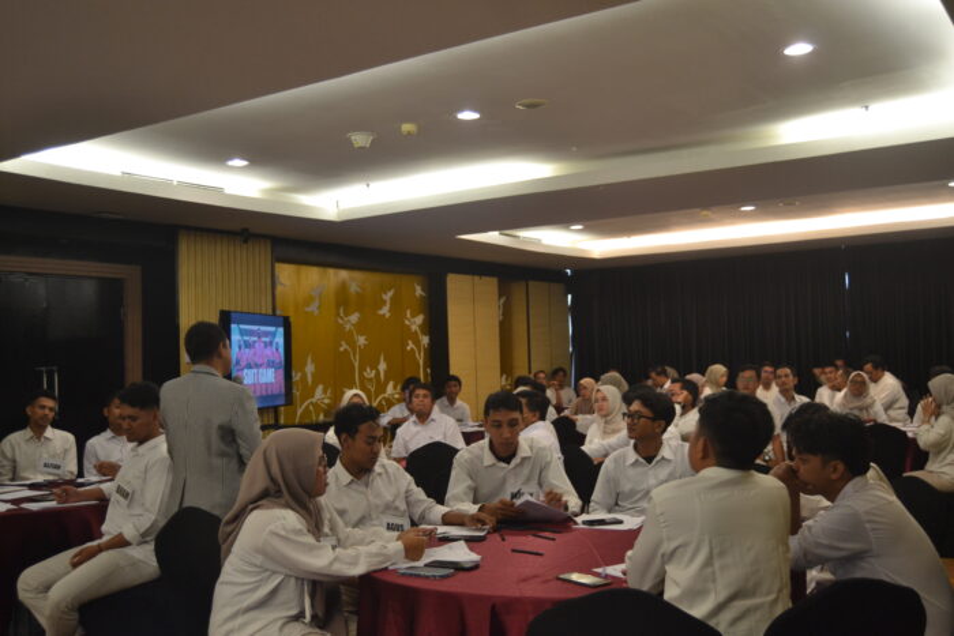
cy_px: 318
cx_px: 477
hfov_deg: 53.1
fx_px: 954
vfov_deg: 36.9
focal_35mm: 36
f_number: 3.8
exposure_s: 1/60
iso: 640
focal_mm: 24
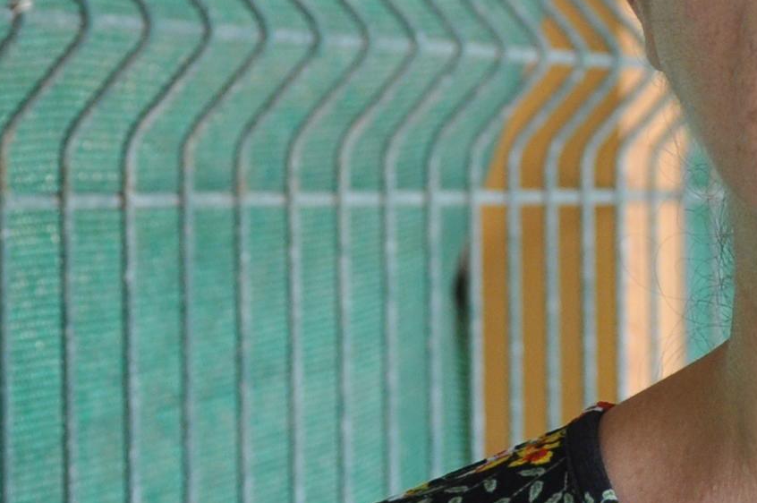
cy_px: 143
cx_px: 795
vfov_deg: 6.4
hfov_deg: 9.6
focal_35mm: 213
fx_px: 4474
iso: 320
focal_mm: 28
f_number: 4.5
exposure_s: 1/80
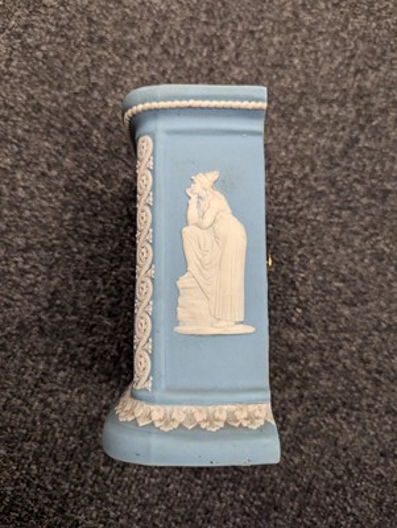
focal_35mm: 24
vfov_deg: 71.5
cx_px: 198
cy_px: 264
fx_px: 366
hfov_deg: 56.9
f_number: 1.85
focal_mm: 6.81
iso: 1475
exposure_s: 1/66
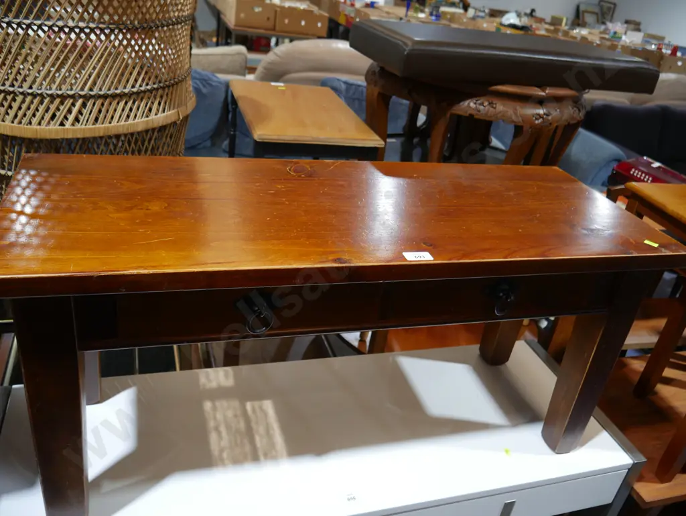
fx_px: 555
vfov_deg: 49.8
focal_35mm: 28
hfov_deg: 63.4
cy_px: 258
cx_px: 343
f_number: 3.5
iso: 320
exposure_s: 1/60
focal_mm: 14
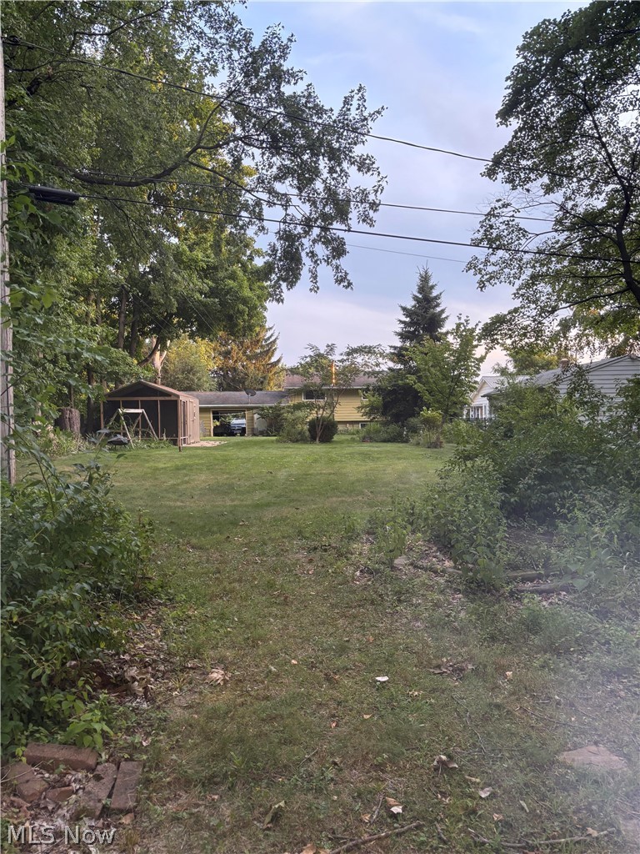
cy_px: 427
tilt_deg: -1.6
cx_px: 320
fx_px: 641
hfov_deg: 53.1
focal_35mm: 26
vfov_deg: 67.3
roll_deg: -0.1
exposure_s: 1/121
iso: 125
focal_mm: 5.96
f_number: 1.6
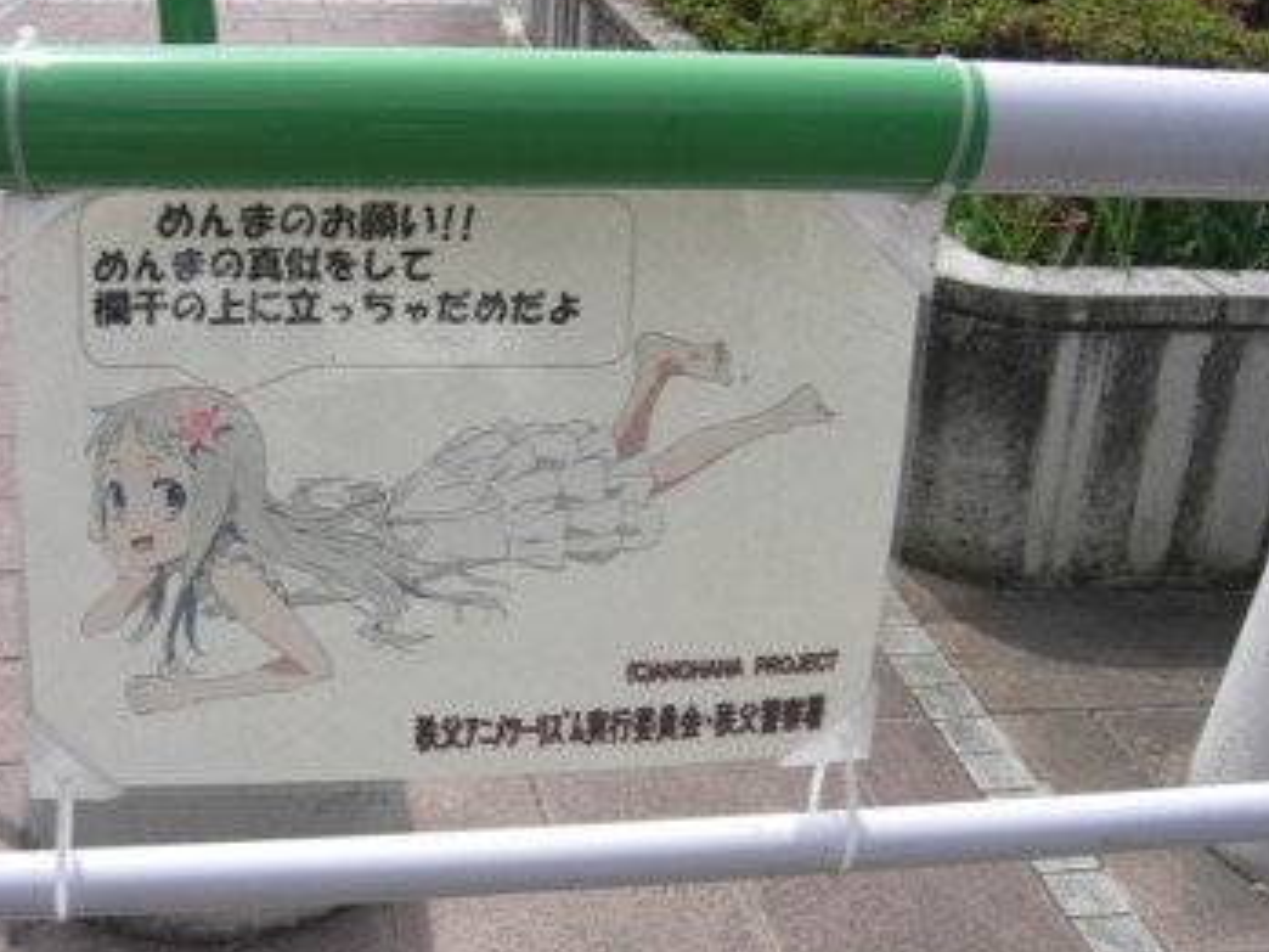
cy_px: 543
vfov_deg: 30.2
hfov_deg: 39.6
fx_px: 1760
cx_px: 540
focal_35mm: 48
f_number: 8
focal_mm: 7.9
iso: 80
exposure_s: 1/200
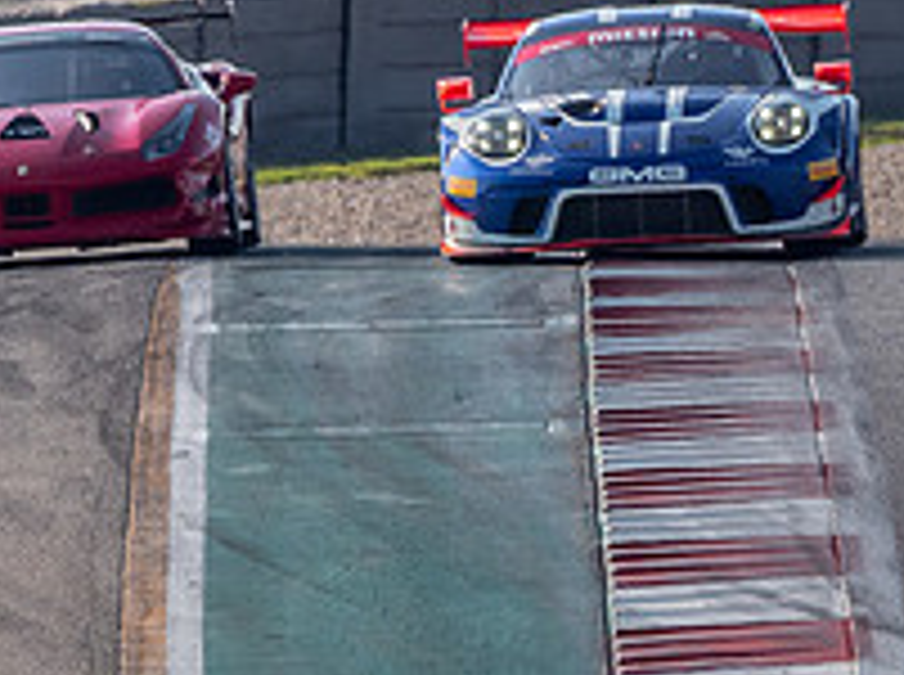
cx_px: 546
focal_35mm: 2072
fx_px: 54014
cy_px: 586
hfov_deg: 1.0
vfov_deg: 0.7
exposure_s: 1/250
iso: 200
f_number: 13
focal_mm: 300
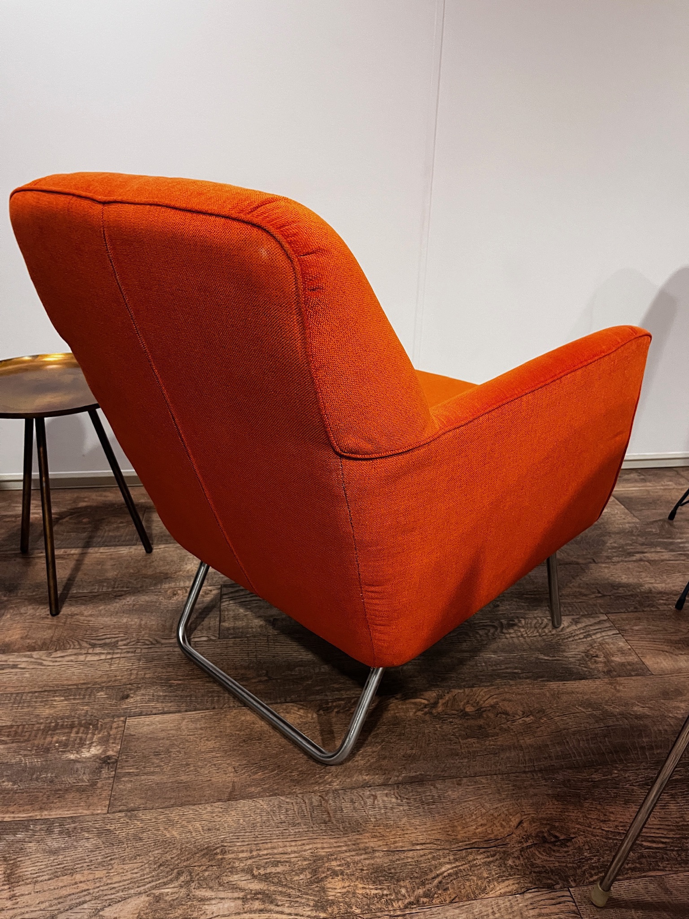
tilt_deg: -20.6
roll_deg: +1.0
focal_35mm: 26
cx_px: 344
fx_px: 690
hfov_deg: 53.1
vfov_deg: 67.3
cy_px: 460
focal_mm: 5.1
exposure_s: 1/50
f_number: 1.6
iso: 250
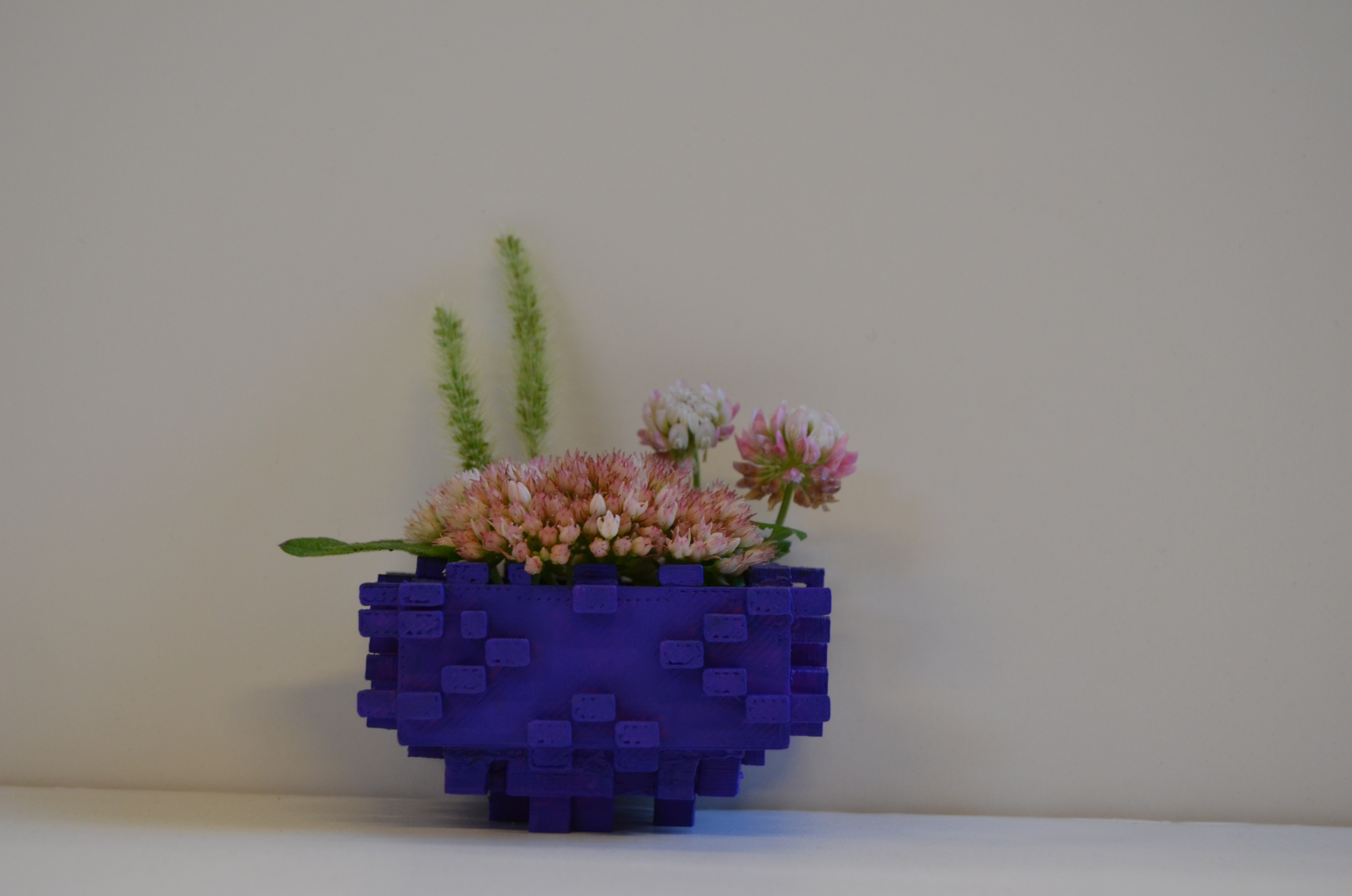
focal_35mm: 82
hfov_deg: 24.7
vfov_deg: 16.5
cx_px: 676
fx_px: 3092
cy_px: 448
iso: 640
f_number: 5.6
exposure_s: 1/60
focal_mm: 55
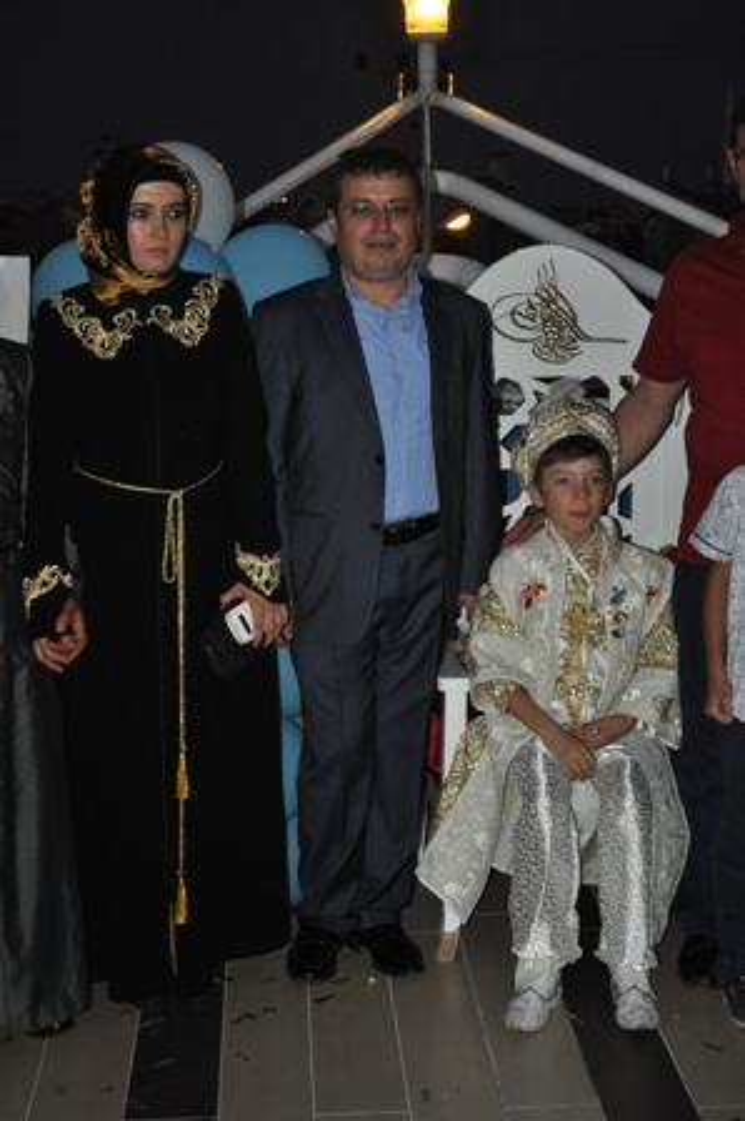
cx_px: 372
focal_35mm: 68
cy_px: 560
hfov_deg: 20.1
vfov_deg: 29.9
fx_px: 2098
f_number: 5.3
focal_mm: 45
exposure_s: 1/60
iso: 800
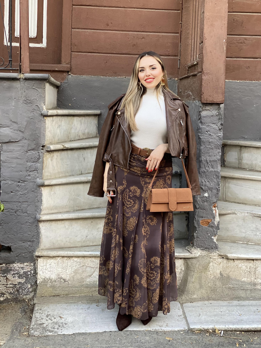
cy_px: 174
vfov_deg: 36.8
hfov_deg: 28.0
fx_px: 523
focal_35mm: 52
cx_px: 130
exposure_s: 1/122
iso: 64
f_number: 2
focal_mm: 6
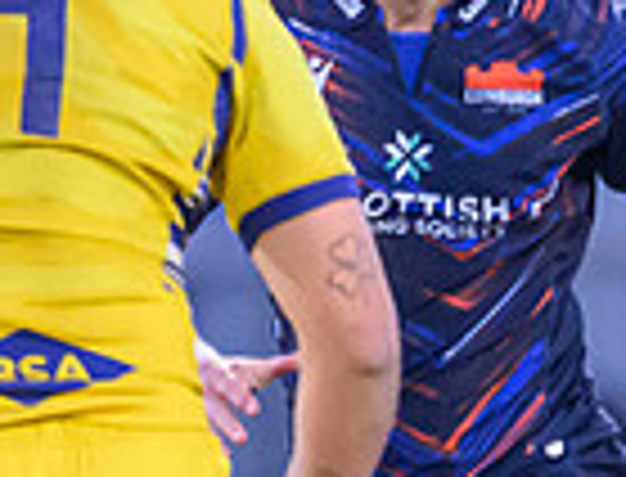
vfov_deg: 0.4
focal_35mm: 3747
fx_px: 68173
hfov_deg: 0.5
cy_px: 397
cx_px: 1654
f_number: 4
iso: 6400
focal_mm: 560
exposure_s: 1/1250
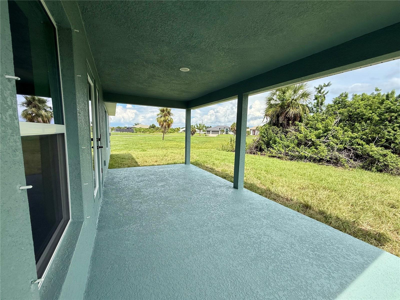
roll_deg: -1.7
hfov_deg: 102.1
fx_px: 162
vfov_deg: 85.7
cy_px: 150
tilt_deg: -5.8
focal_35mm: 14
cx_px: 200
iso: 50
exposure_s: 1/1656
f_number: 2.2
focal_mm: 2.22
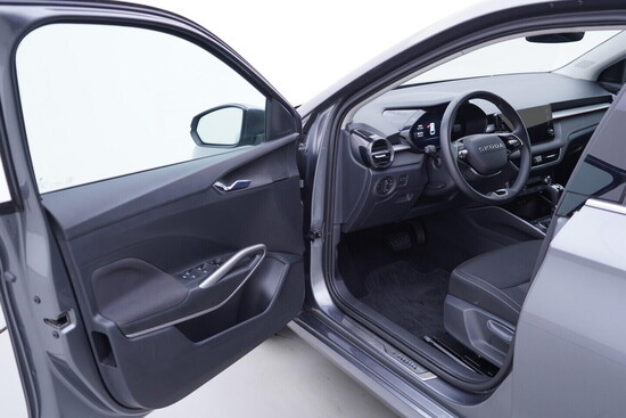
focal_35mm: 36
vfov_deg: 36.9
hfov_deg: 53.1
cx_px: 313
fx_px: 626
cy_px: 209
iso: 125
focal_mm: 24
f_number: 2.8
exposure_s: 1/40
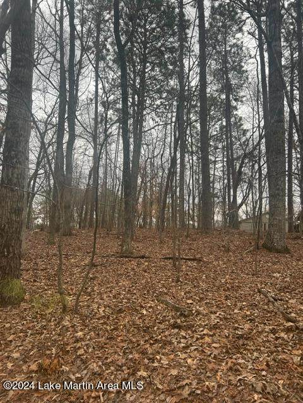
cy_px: 202
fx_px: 303
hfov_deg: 53.1
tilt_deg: +11.1
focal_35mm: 26
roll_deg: -0.7
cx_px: 152
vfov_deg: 67.3
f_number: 1.5
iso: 40
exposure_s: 1/251
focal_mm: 5.7
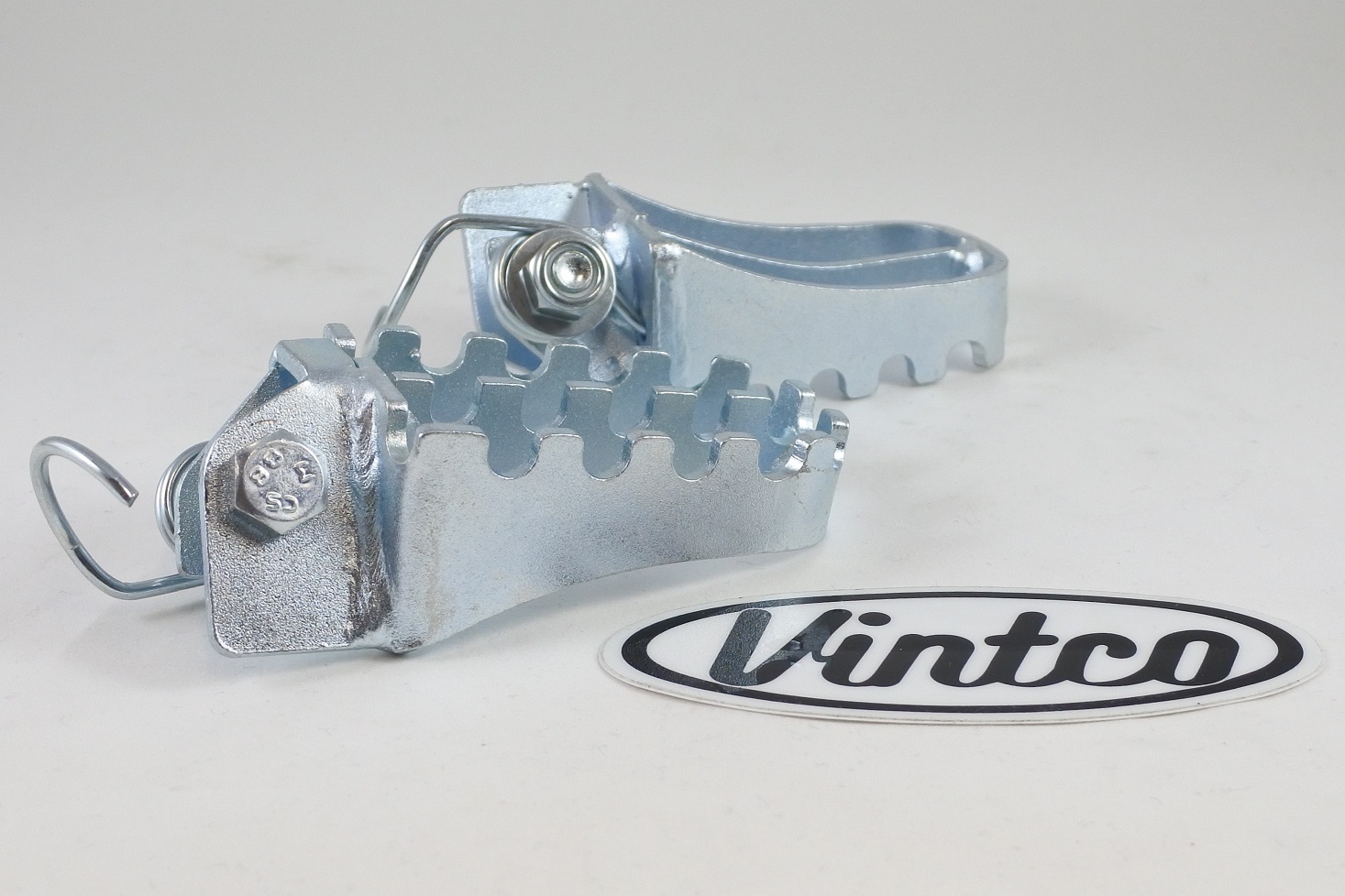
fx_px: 1009
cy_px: 448
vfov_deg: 47.9
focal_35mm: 27
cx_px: 672
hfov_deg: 67.4
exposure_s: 1/200
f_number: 3.5
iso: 400
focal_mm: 10
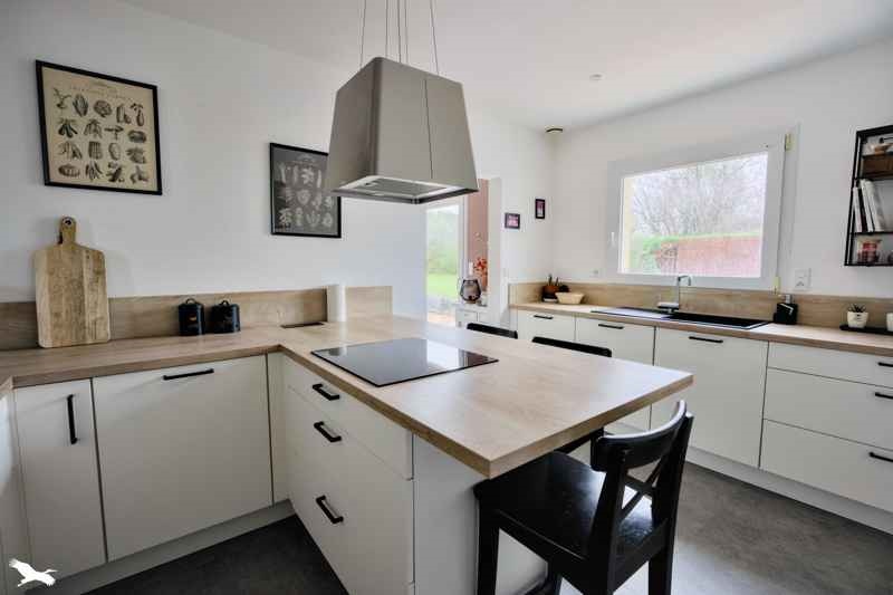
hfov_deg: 96.7
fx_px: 397
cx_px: 446
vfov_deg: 73.7
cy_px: 298
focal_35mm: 16
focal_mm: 16
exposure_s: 1/15
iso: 800
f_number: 8
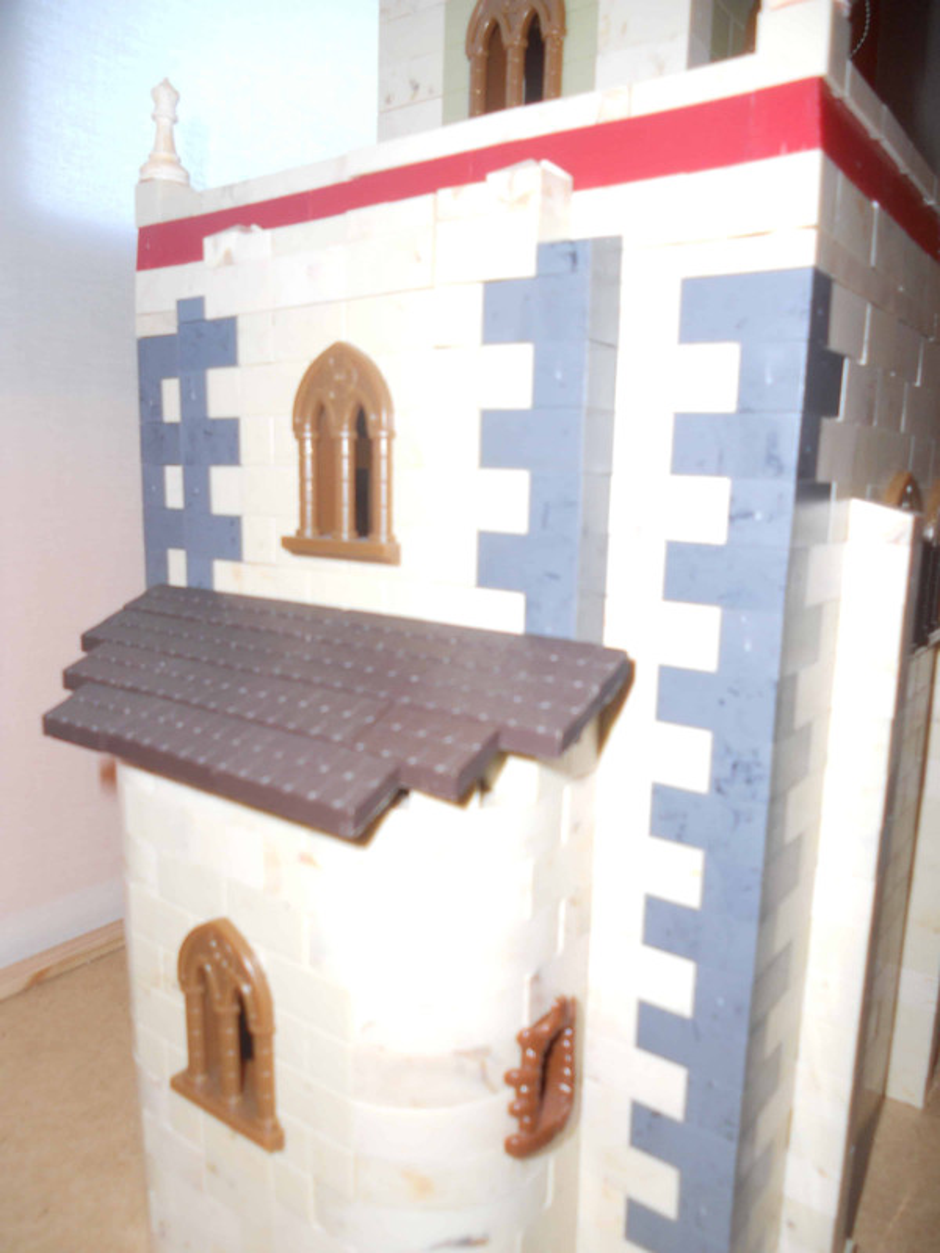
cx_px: 470
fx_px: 978
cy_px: 626
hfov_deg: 51.4
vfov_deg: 65.3
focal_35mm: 27
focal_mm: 4.9
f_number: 3.2
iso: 80
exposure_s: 1/25
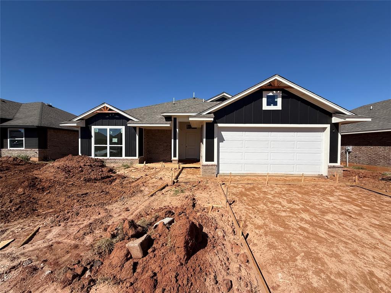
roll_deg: -0.8
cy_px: 146
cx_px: 196
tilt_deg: -0.1
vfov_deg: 85.7
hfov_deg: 102.1
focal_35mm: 14
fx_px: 158
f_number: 2.2
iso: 50
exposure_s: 1/4425
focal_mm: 2.22
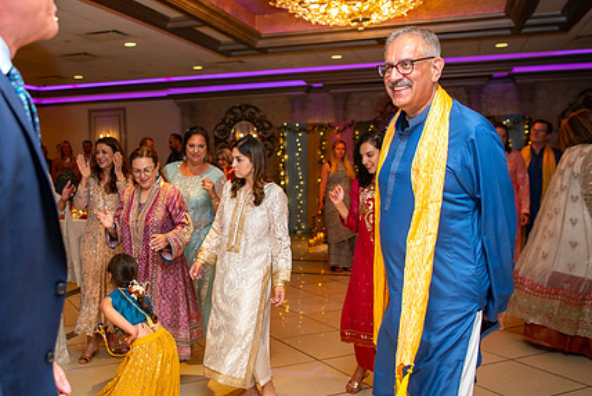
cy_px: 202
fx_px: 658
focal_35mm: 40
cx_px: 213
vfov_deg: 33.5
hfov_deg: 47.9
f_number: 2.8
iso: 800
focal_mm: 27
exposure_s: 1/160
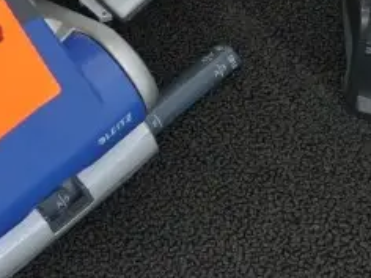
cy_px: -61
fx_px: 1115
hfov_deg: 18.9
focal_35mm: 104
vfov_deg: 13.8
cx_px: 182
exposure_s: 1/60
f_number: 3.3
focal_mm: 4.3
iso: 80
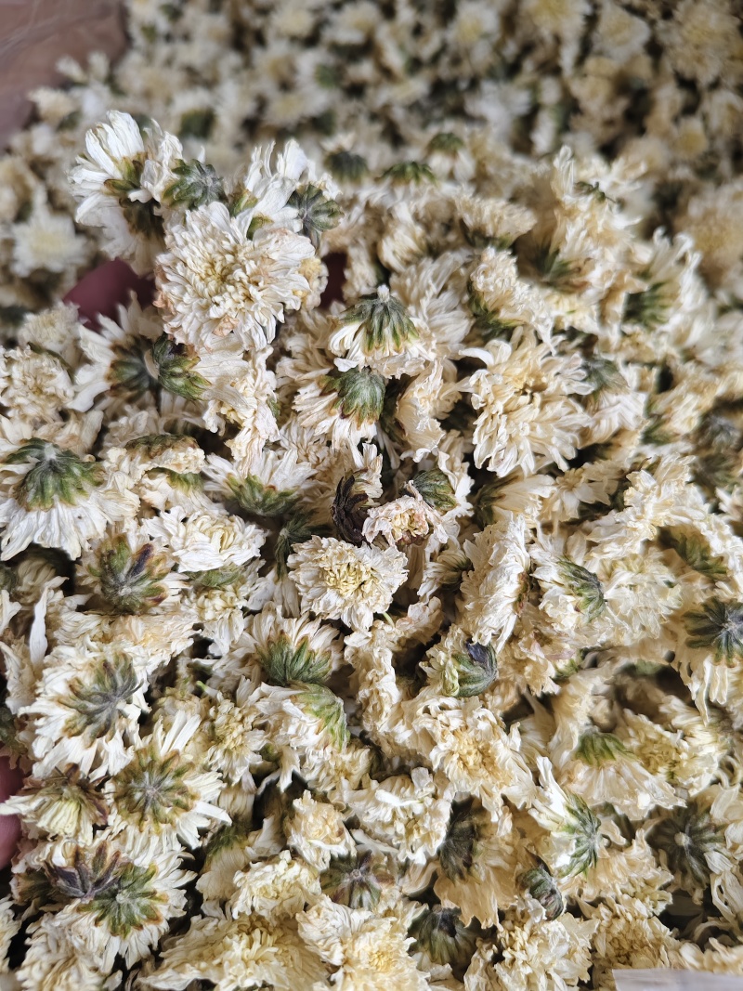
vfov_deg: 73.9
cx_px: 372
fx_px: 658
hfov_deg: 58.9
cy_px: 496
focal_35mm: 23
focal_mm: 5.56
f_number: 1.88
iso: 852
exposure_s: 1/479
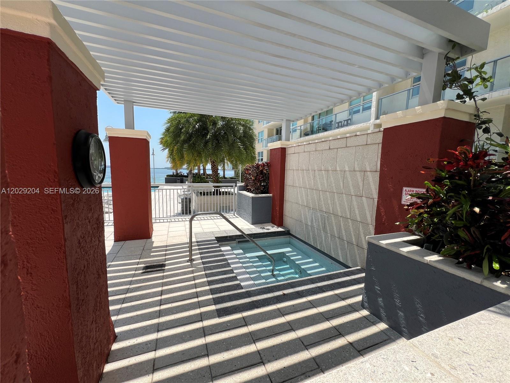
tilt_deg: -6.5
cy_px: 192
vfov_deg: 89.9
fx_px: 192
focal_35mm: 13
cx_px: 255
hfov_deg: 106.2
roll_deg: -1.7
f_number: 1.8
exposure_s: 1/1672
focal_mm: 1.57
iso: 32
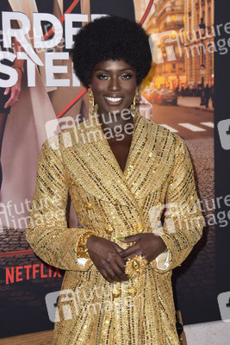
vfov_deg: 23.9
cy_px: 172
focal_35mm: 85
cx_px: 115
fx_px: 814
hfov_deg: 16.1
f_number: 6.3
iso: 400
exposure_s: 1/250
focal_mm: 85
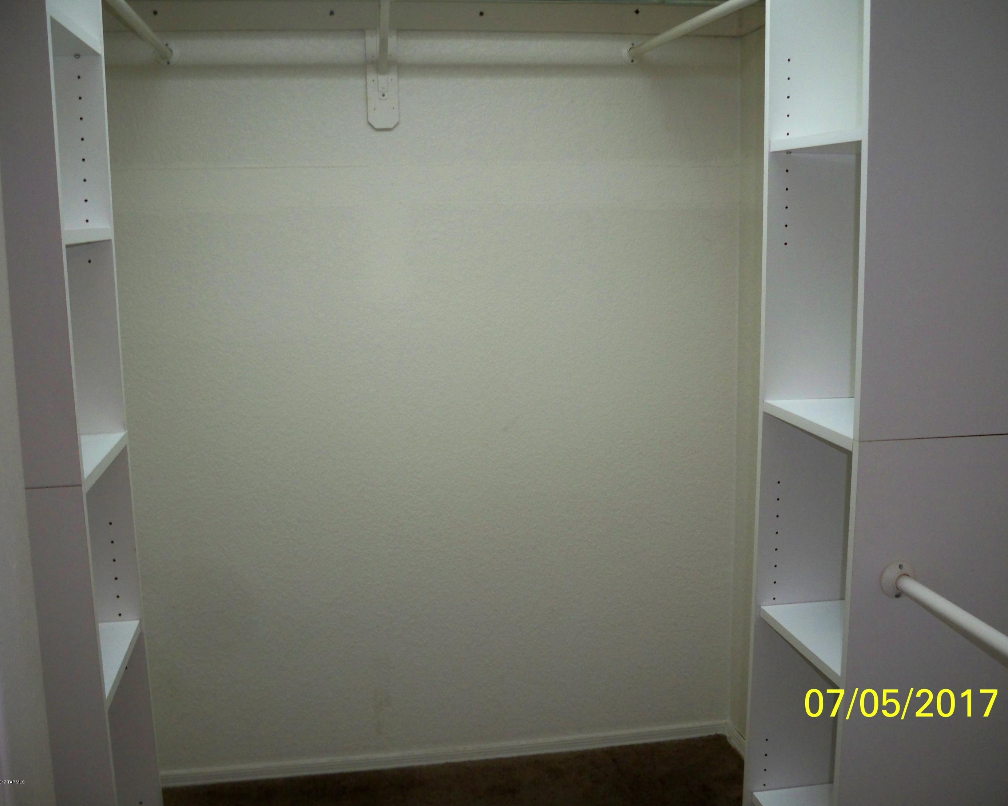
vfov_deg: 40.1
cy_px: 398
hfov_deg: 49.1
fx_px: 1104
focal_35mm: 37
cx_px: 537
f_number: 3.1
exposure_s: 1/60
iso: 200
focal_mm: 6.3
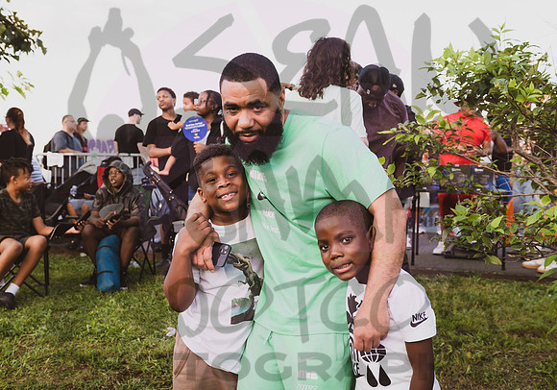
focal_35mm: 39
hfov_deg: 48.7
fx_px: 615
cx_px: 286
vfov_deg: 35.2
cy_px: 215
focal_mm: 32
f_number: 3.5
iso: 250
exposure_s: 1/160
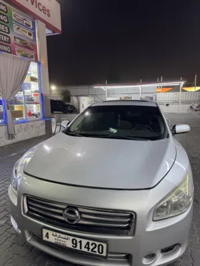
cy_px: 133
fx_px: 185
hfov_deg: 56.8
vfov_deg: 71.6
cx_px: 100
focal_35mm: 24
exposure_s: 1/50
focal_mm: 6.76
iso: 250
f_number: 1.78
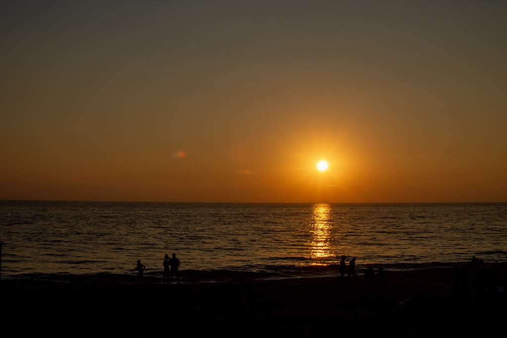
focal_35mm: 52
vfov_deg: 25.8
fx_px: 739
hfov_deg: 37.9
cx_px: 254
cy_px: 169
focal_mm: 35
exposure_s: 1/400
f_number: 20
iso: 400
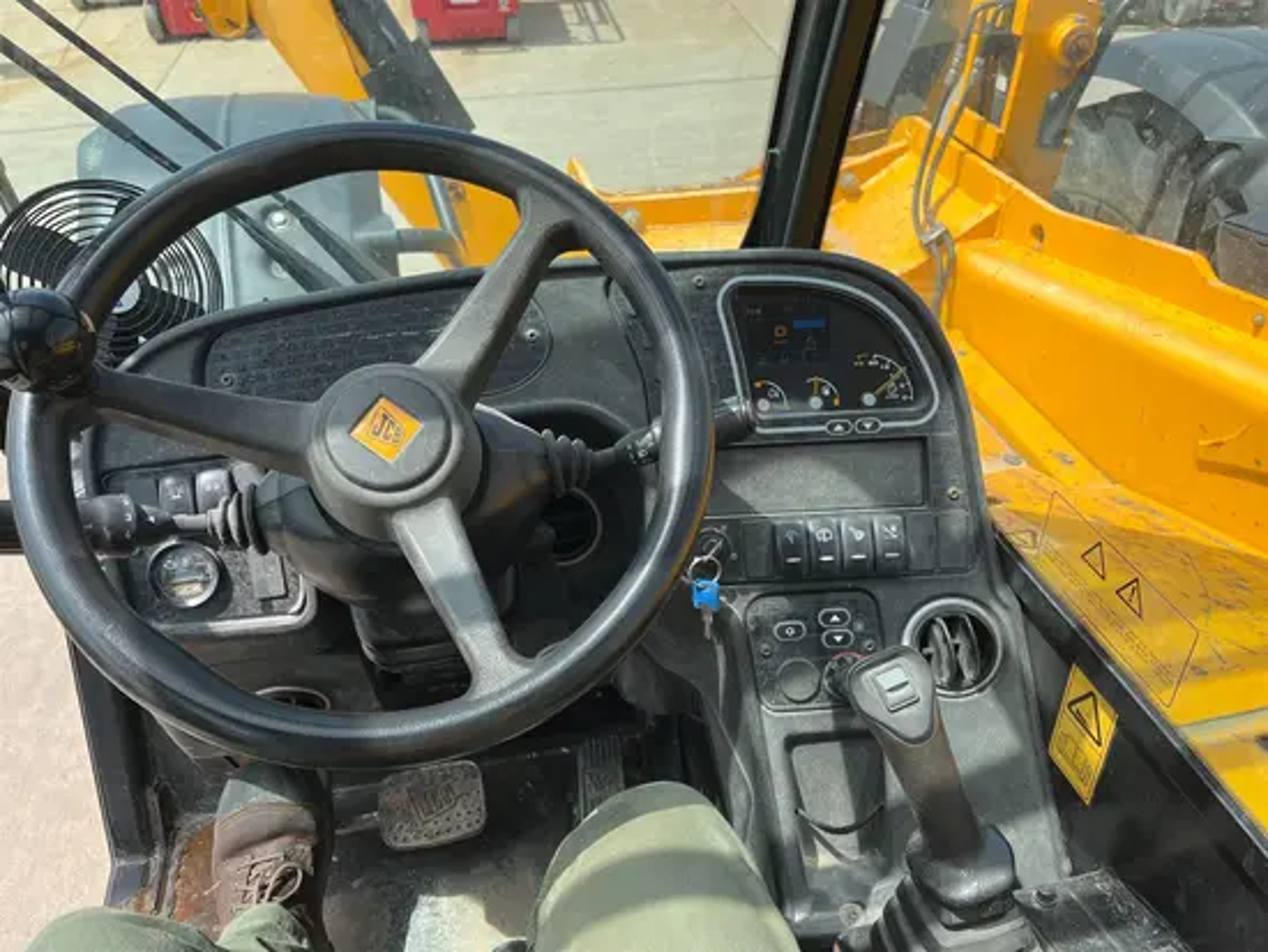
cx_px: 634
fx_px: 953
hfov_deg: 67.3
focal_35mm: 26
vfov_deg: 53.1
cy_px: 476
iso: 50
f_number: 1.6
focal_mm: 5.1
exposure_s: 1/1066
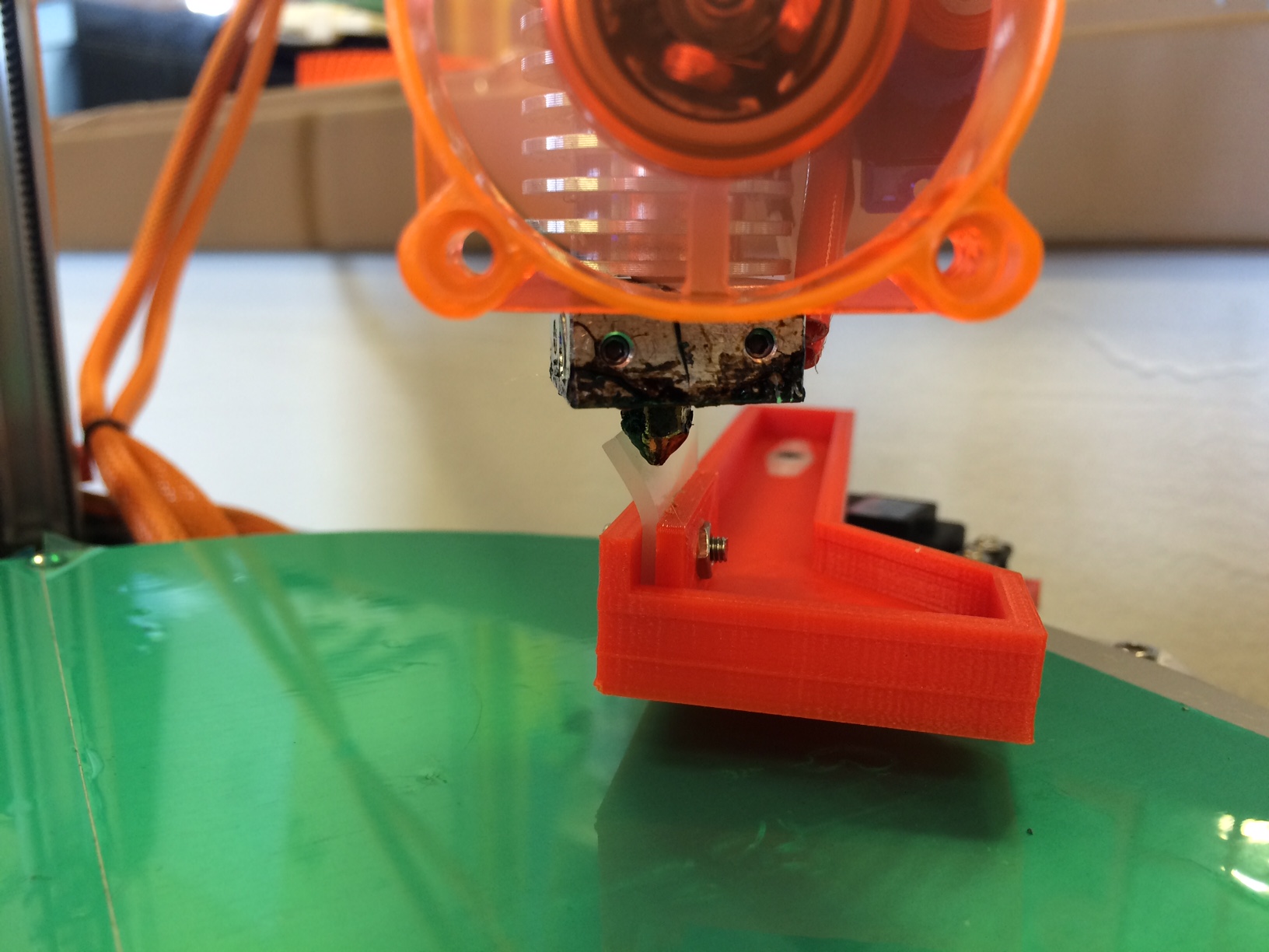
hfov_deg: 61.7
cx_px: 634
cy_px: 476
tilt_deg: -12.0
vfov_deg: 48.2
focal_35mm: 29
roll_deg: +0.9
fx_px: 1063
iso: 64
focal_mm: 4.15
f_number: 2.2
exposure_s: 1/30
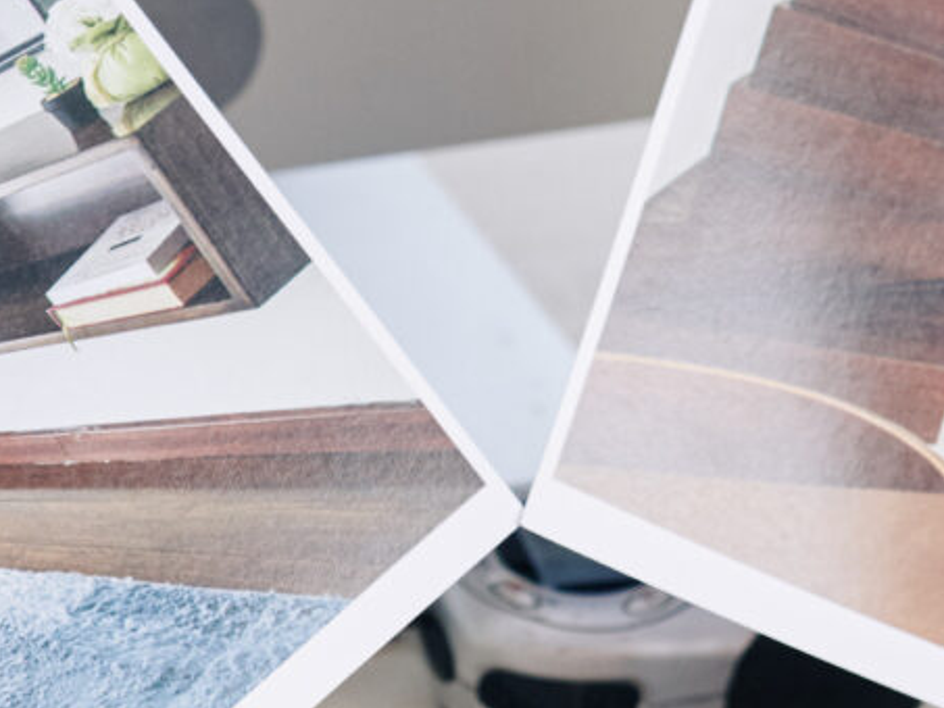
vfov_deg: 7.7
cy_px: 855
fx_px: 5183
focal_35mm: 190
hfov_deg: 10.4
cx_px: 494
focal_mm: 35
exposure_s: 1/50
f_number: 4.5
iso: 400
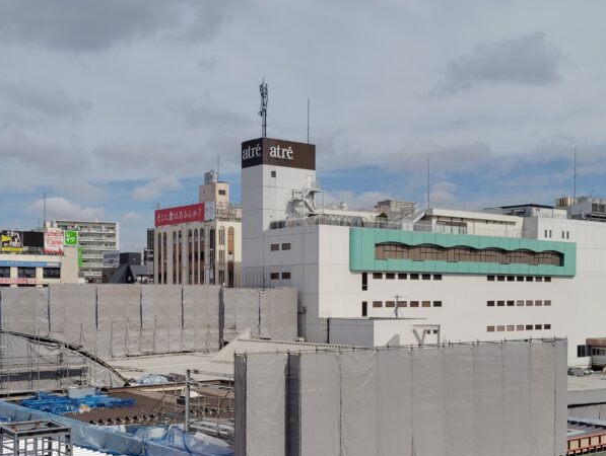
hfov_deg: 39.5
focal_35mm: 48
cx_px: 267
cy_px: 317
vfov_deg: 30.1
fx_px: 842
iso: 50
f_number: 1.8
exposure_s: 1/1722
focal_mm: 4.22
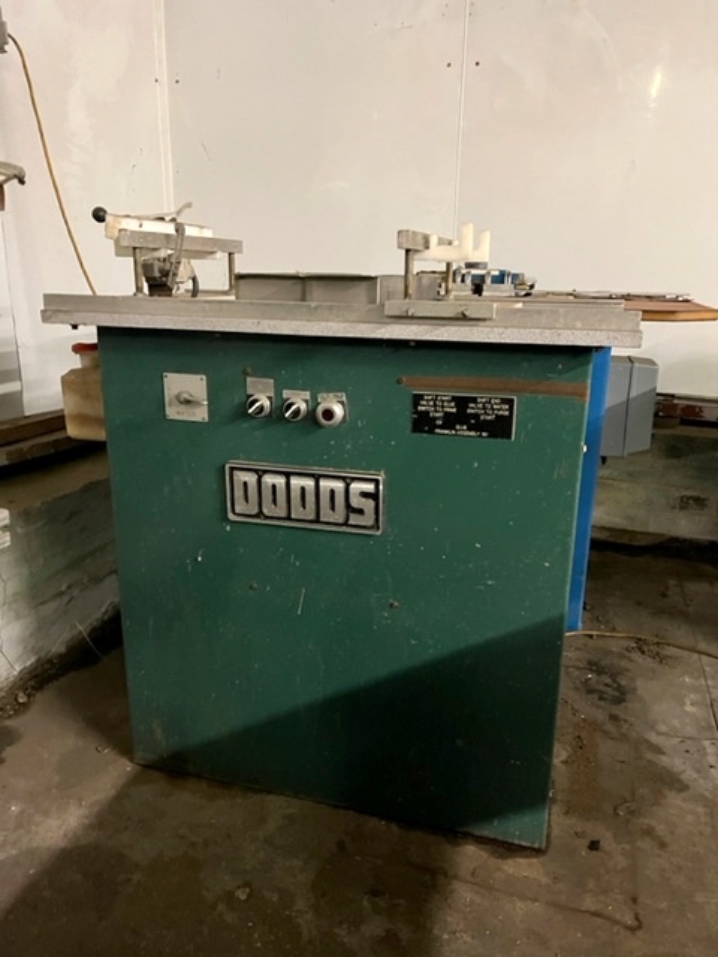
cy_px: 478
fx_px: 719
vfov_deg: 67.3
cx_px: 359
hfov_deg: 53.1
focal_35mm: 26
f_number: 1.6
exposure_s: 1/30
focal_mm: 5.1
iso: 800
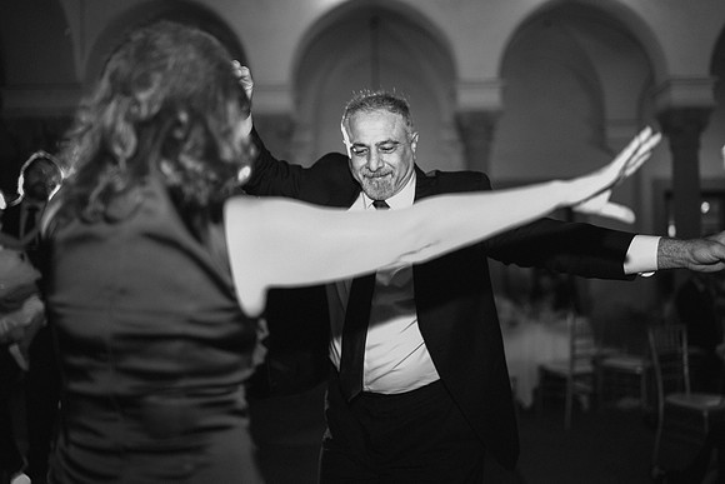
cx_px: 362
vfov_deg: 37.9
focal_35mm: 35
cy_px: 242
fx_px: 705
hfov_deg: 54.4
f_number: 1.2
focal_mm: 35
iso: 3200
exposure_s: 1/125
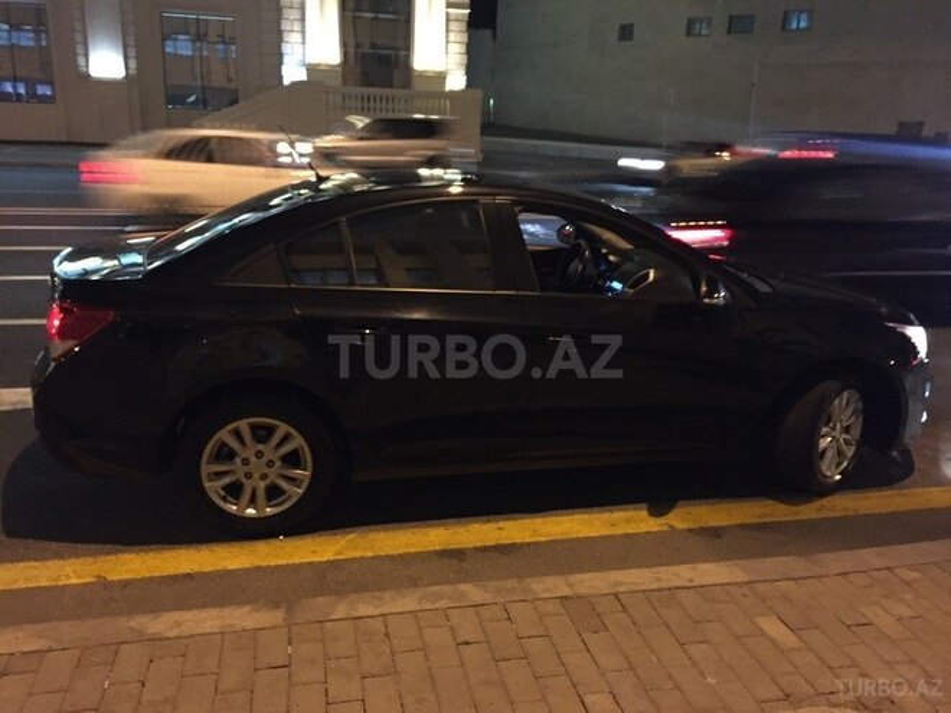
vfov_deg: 48.2
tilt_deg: -15.4
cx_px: 476
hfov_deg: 61.7
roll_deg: -2.9
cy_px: 356
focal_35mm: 29
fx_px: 797
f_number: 2.2
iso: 800
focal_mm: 4.15
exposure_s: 1/17
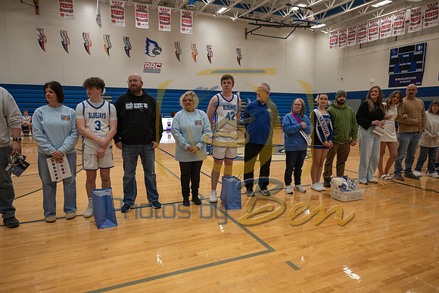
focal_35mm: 24
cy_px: 146
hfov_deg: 73.7
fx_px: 293
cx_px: 220
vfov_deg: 53.2
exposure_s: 1/400
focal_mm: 24
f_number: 3.5
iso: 2500
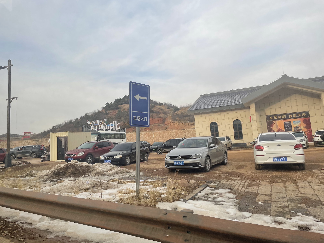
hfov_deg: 67.3
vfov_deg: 53.1
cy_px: 122
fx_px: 243
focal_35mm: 26
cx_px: 162
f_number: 1.6
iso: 32
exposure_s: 1/282
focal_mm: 4.2
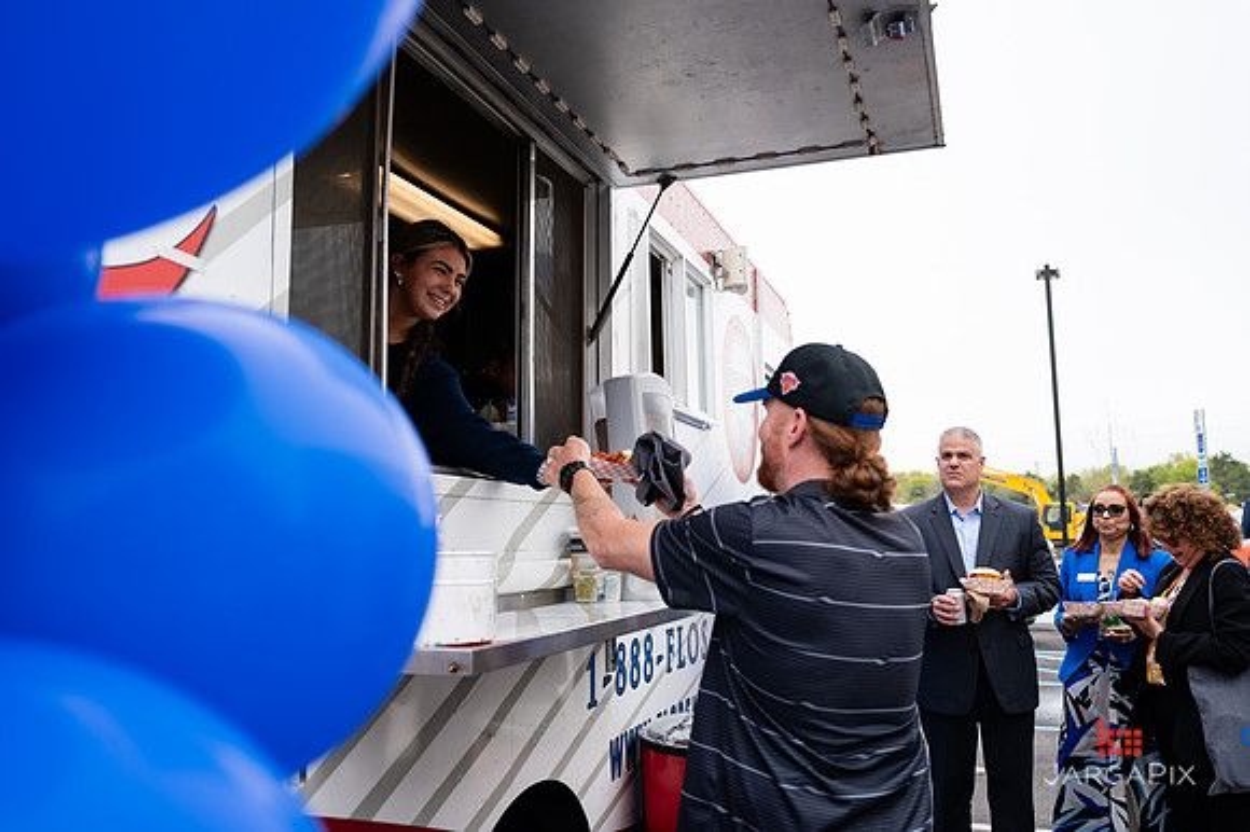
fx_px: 1051
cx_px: 596
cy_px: 397
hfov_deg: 61.4
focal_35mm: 30
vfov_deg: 43.2
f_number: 3.2
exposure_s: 1/400
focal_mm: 28.5
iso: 200
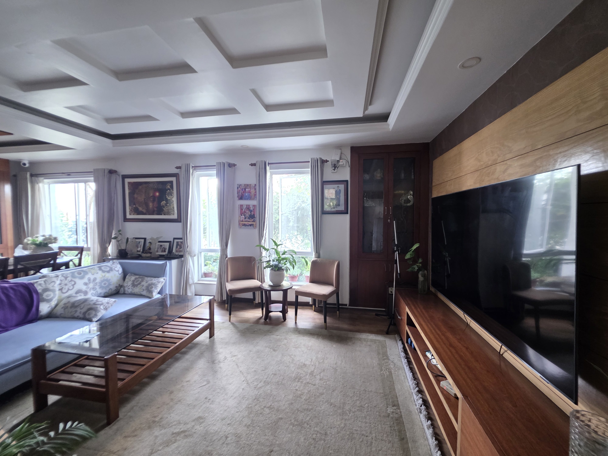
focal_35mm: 13
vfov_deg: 89.9
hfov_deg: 106.2
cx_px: 304
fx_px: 228
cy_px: 228
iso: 250
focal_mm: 2.2
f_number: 1.9
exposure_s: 1/50
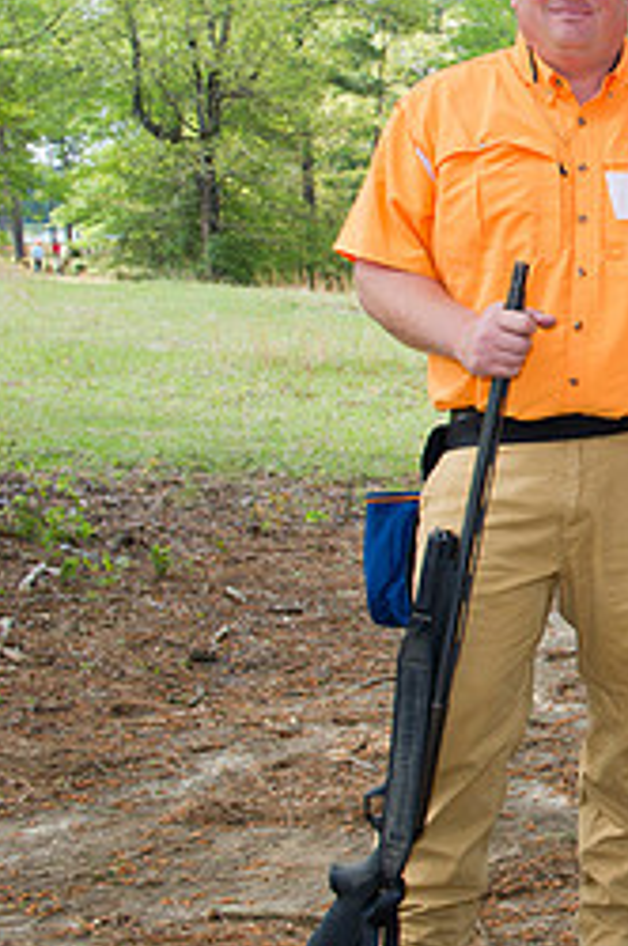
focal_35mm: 65
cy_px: 405
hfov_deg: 17.8
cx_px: 1040
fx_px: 1705
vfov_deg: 31.0
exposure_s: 1/250
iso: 400
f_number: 7.1
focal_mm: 28
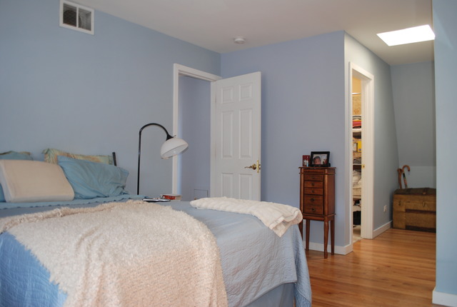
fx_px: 382
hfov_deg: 61.8
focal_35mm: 30
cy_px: 154
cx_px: 228
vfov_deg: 43.8
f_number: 3.8
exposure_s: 1/13
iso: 200
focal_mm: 20
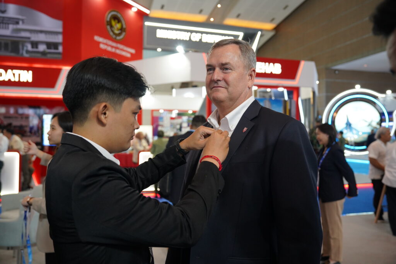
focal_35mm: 30
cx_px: 198
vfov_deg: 43.6
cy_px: 132
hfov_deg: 61.9
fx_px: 330
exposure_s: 1/250
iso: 2000
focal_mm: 30
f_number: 2.8
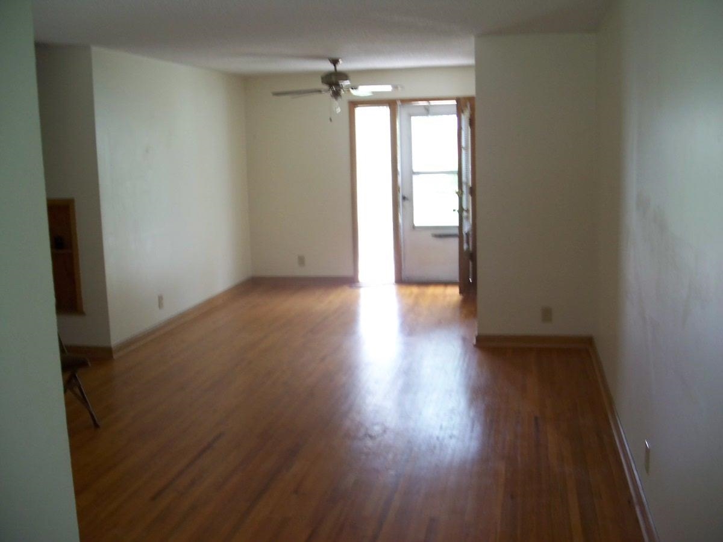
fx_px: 773
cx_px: 362
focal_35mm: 37
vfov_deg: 38.7
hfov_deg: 50.1
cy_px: 271
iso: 200
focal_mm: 7.8
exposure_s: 1/25
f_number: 2.8
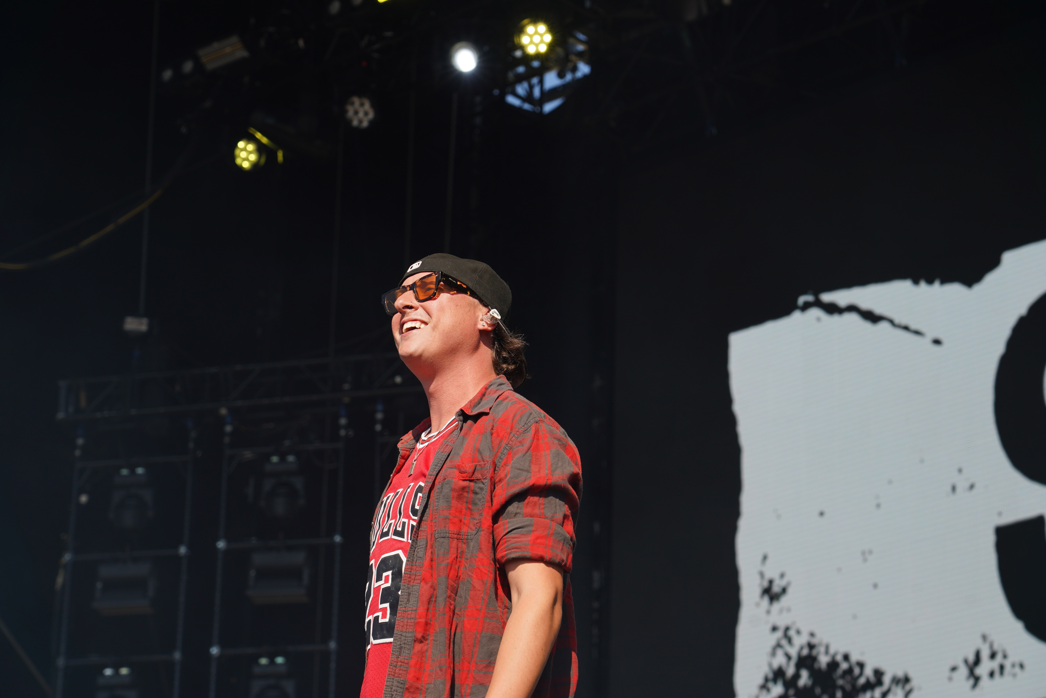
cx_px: 523
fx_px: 3051
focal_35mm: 105
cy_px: 349
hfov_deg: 19.5
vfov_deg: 13.0
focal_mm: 105
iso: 100
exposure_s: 1/320
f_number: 6.3
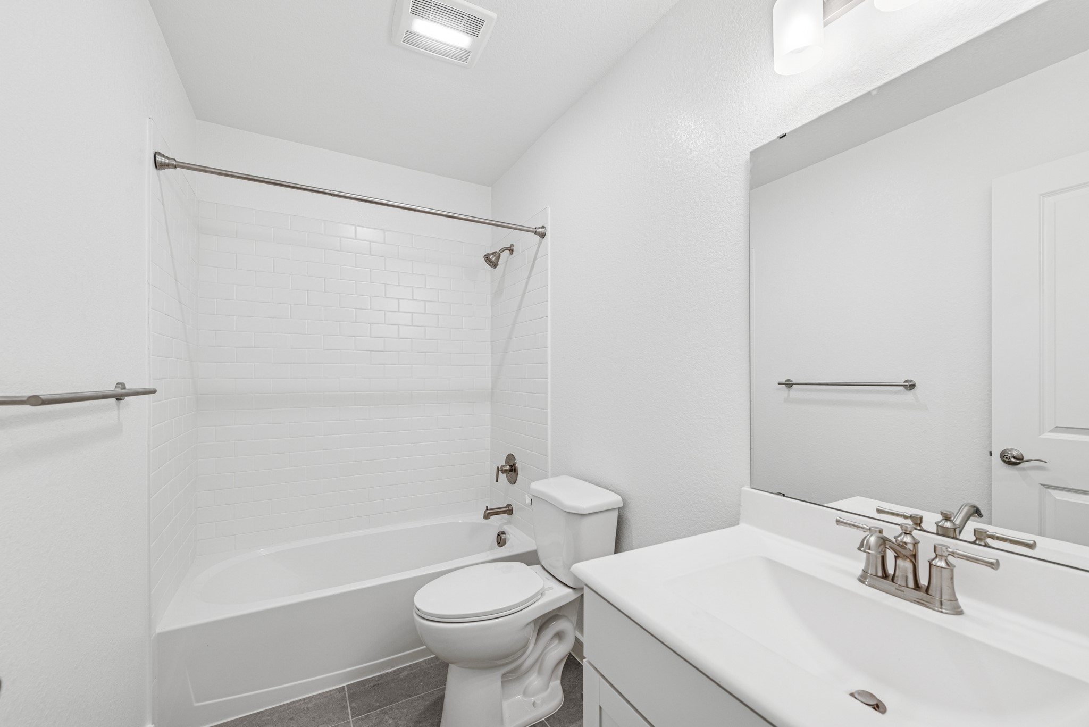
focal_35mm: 14
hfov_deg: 104.2
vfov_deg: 81.3
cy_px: 364
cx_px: 544
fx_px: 424
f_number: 8
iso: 100
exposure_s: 1/15
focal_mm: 14
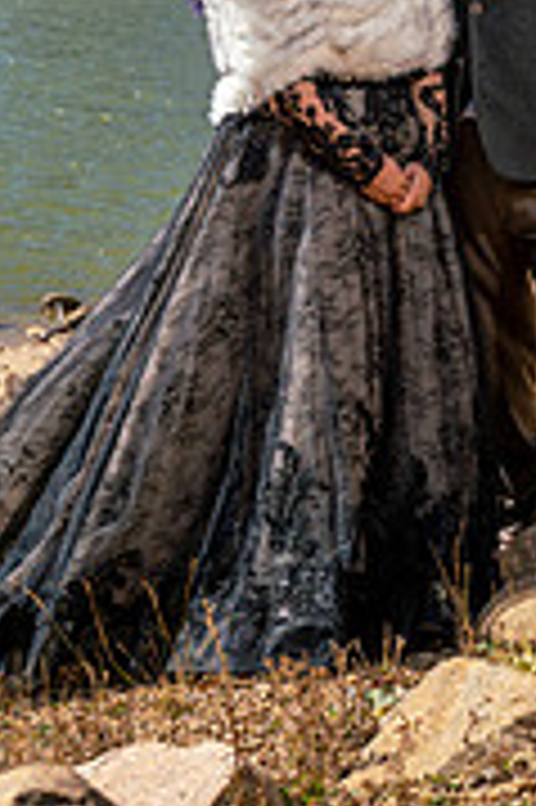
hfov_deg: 10.9
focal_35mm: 126
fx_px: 2819
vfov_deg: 16.0
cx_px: 234
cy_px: 23
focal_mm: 50
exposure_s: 1/1000
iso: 100
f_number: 5
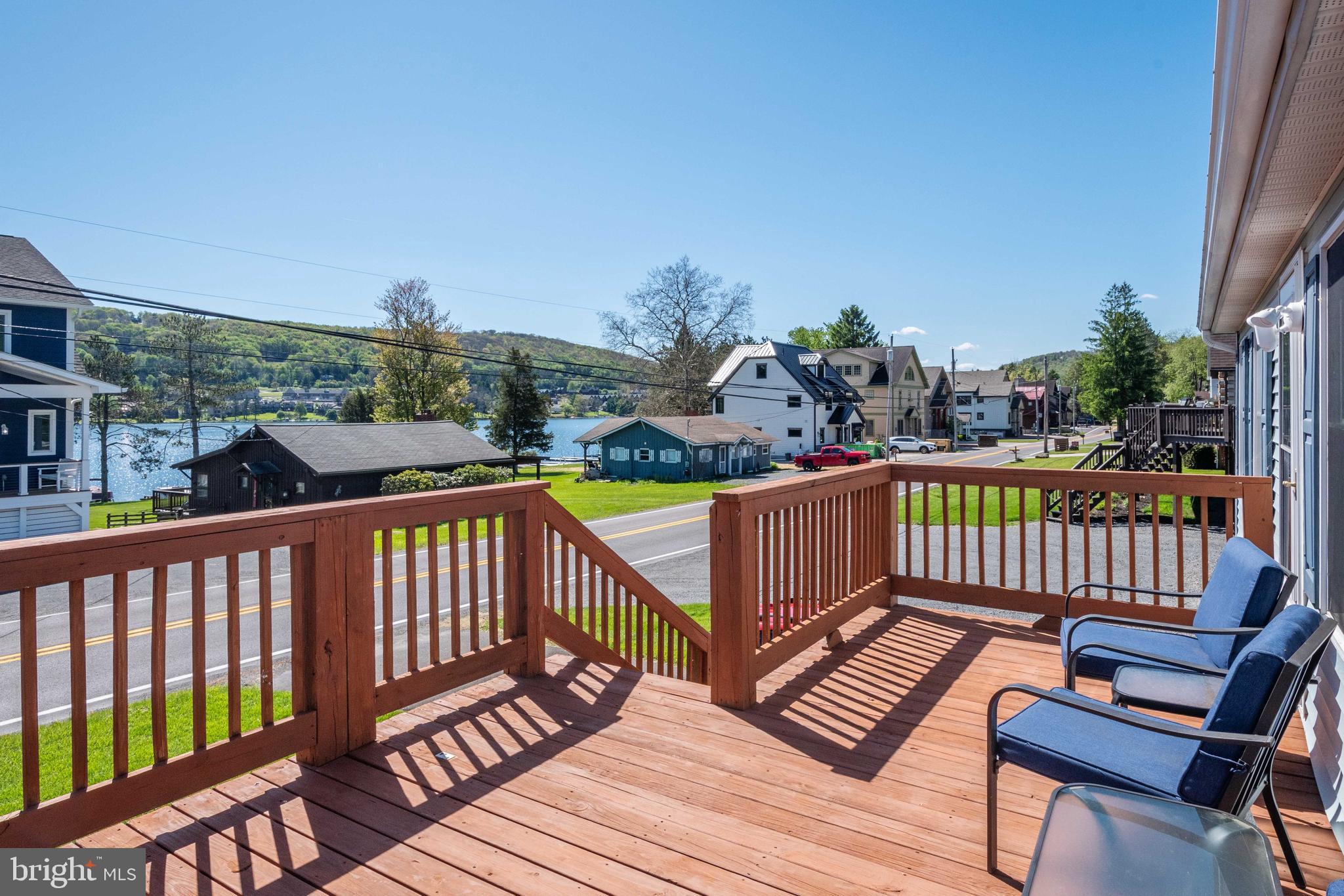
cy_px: 448
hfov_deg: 81.2
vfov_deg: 59.5
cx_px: 672
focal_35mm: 21
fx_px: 784
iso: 250
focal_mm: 14
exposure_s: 1/500
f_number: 11
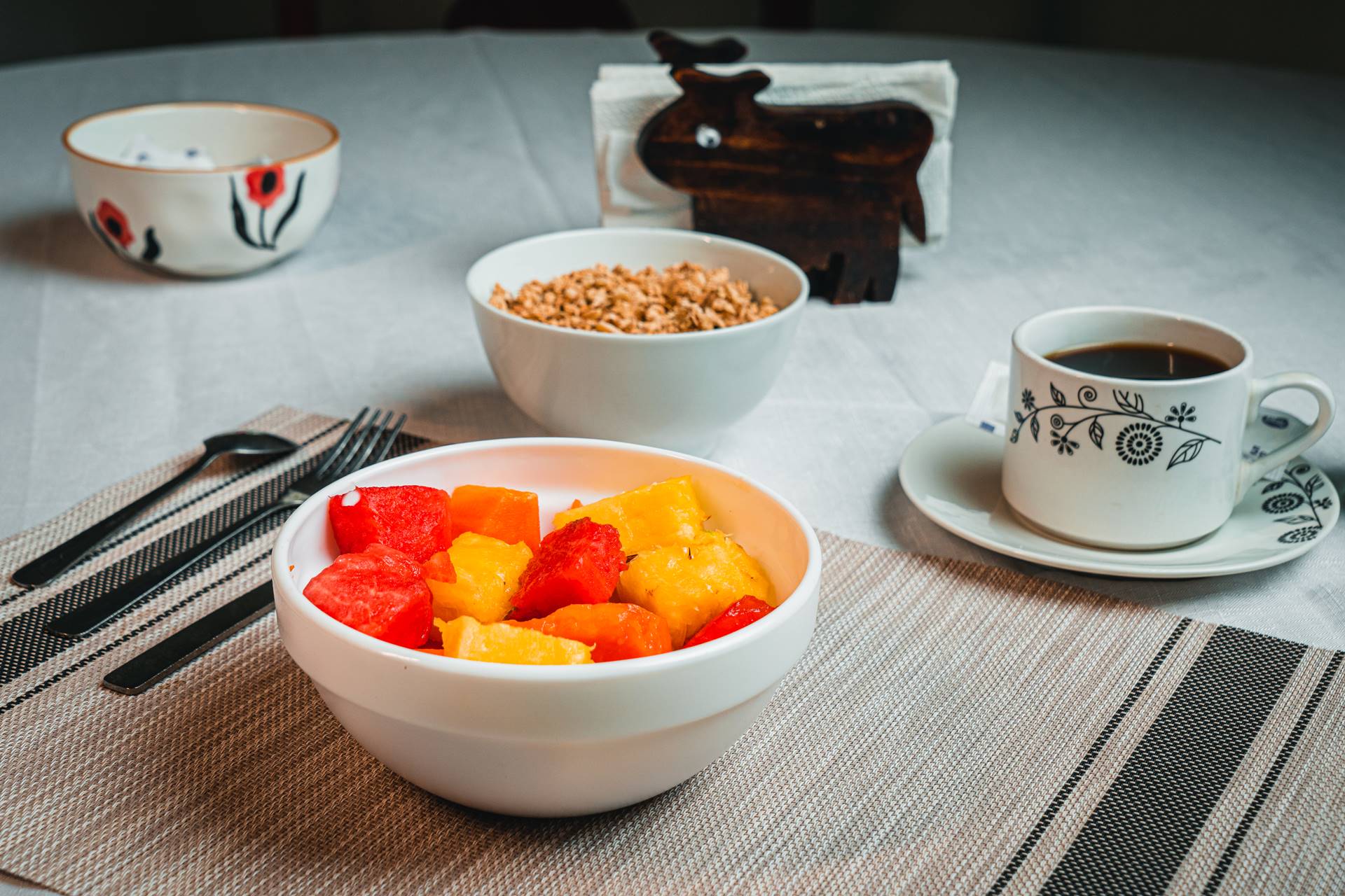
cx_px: 672
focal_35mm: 55
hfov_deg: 36.2
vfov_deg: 24.6
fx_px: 2055
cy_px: 448
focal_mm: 55
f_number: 9
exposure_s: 1/50
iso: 640
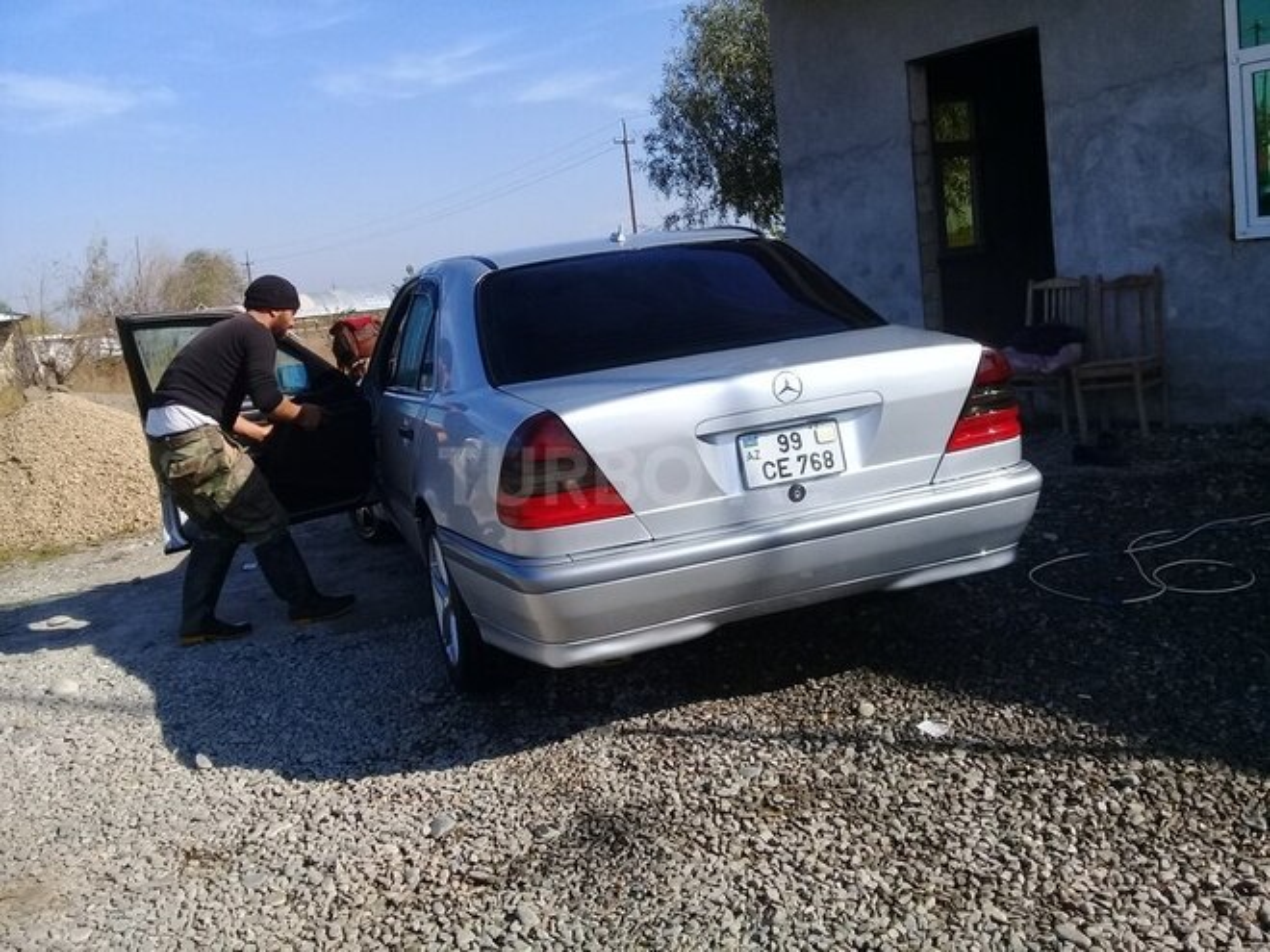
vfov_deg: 45.4
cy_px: 476
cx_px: 635
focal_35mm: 31
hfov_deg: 58.4
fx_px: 1137
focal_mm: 3.3
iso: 50
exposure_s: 1/1302
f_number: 2.2
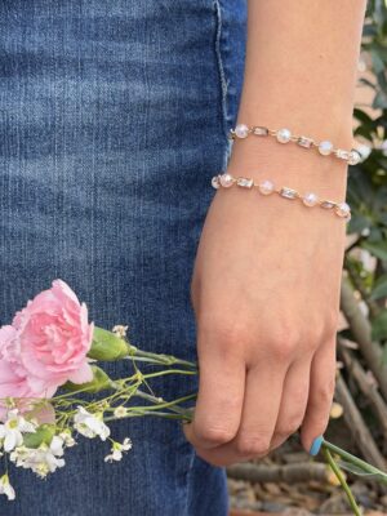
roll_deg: +0.4
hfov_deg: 30.3
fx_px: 716
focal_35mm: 48
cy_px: 258
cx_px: 194
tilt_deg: -8.8
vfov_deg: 39.7
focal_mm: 6.76
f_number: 1.78
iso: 64
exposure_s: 1/425
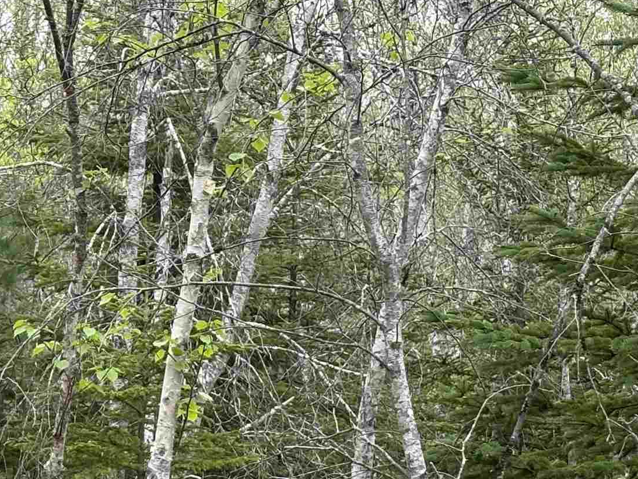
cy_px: 376
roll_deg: -0.3
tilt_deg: +0.9
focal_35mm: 146
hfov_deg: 13.2
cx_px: -77
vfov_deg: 10.1
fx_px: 2691
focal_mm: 5.96
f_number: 1.6
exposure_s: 1/624
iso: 32
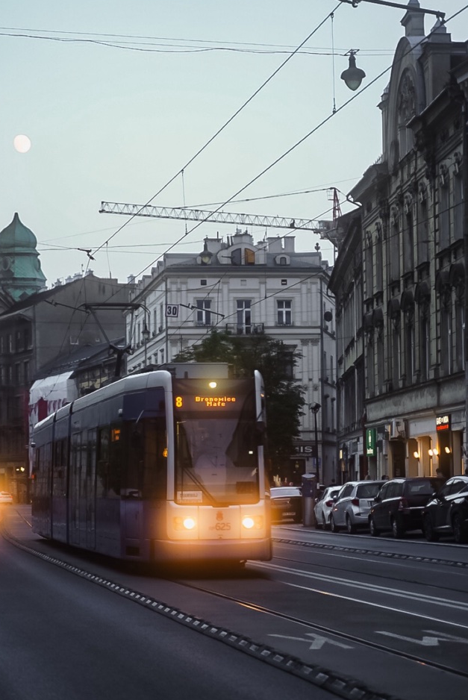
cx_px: 205
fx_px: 1868
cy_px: 398
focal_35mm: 96
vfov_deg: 21.2
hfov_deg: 14.3
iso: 400
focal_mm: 75
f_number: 2.8
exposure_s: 1/100
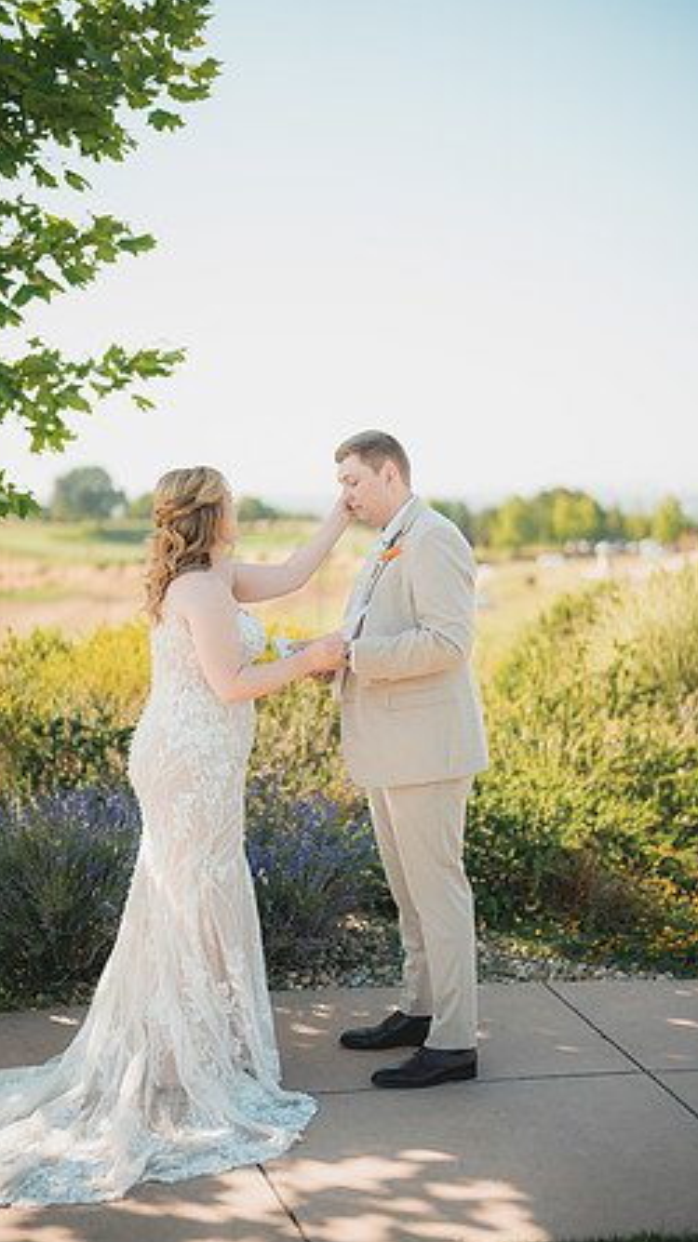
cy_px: 620
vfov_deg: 39.2
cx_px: 327
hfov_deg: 22.6
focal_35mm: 53
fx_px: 1746
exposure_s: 1/1600
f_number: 1.2
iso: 50
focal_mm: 50
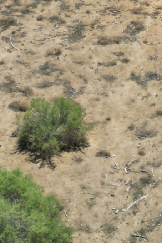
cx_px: 189
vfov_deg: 16.4
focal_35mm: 110
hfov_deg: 12.2
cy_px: -152
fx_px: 742
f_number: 1.7
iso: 100
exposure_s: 1/3200
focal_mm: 6.72
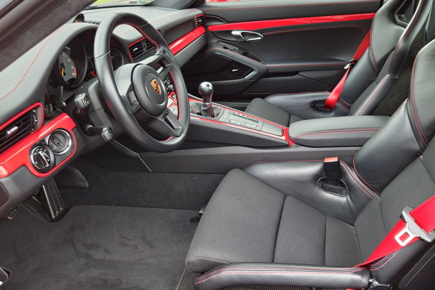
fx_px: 362
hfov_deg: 61.3
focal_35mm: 30
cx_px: 264
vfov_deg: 43.5
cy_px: 122
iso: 125
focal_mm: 5.4
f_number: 1.8
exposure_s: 1/100
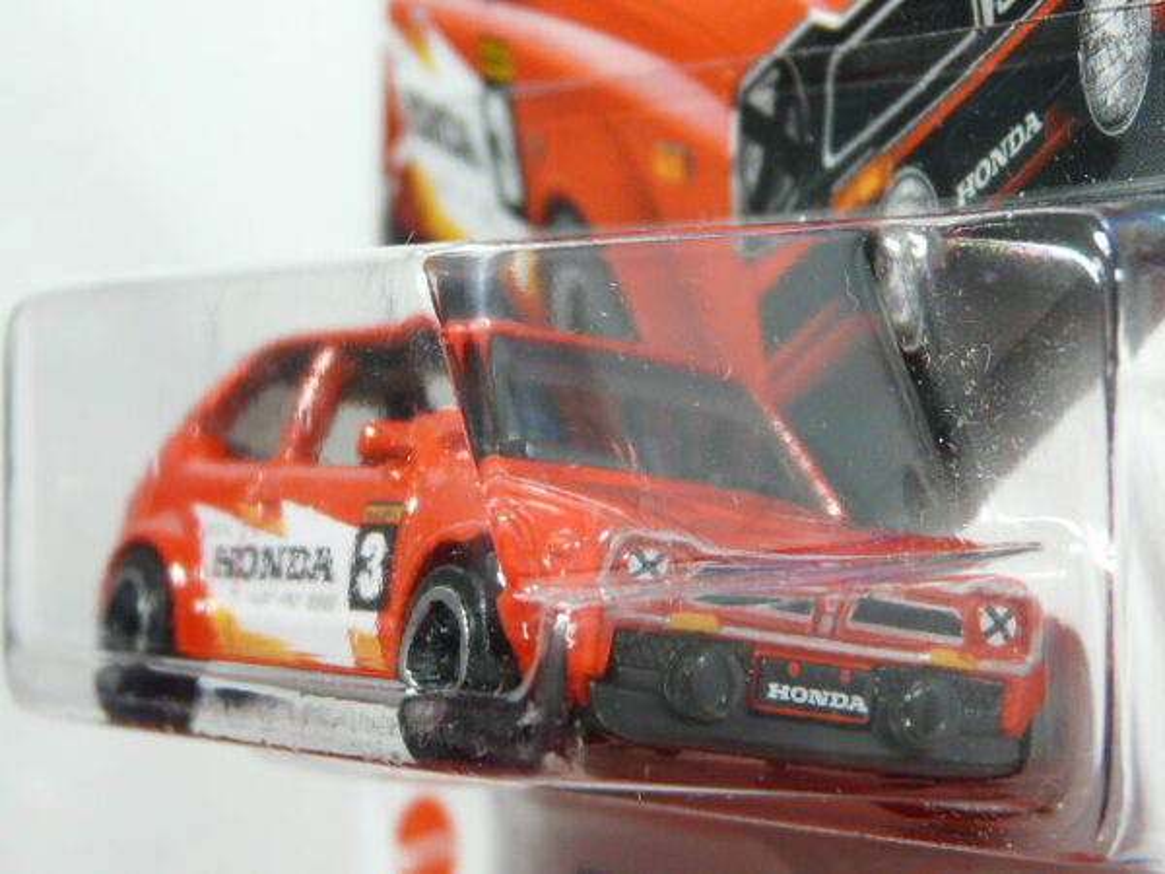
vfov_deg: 11.0
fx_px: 4543
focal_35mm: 135
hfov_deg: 14.6
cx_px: 582
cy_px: 437
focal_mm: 14
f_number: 3.6
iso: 200
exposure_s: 1/25
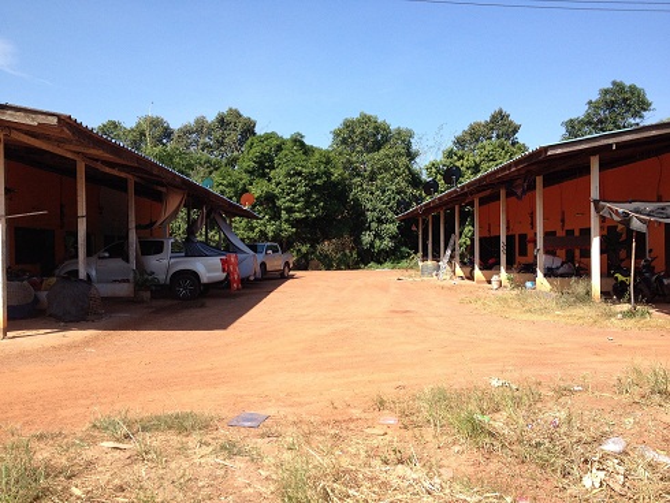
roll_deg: +0.1
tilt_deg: -5.6
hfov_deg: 52.6
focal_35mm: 35
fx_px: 678
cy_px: 252
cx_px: 335
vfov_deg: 40.7
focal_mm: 4.28
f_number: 2.4
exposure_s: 1/1004
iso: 50
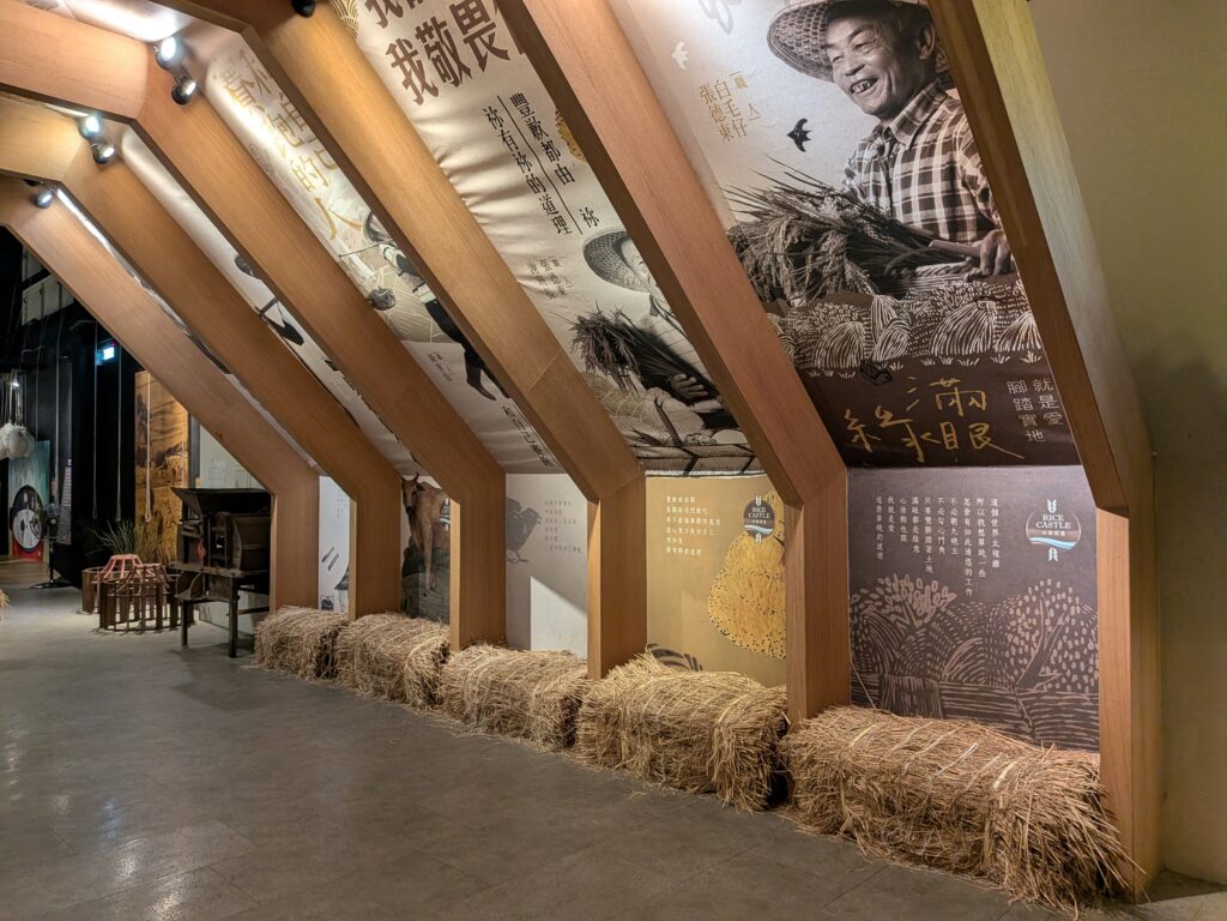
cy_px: 460
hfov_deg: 71.6
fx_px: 851
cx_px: 614
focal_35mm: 24
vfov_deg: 56.8
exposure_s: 1/120
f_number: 1.7
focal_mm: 4.53
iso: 556
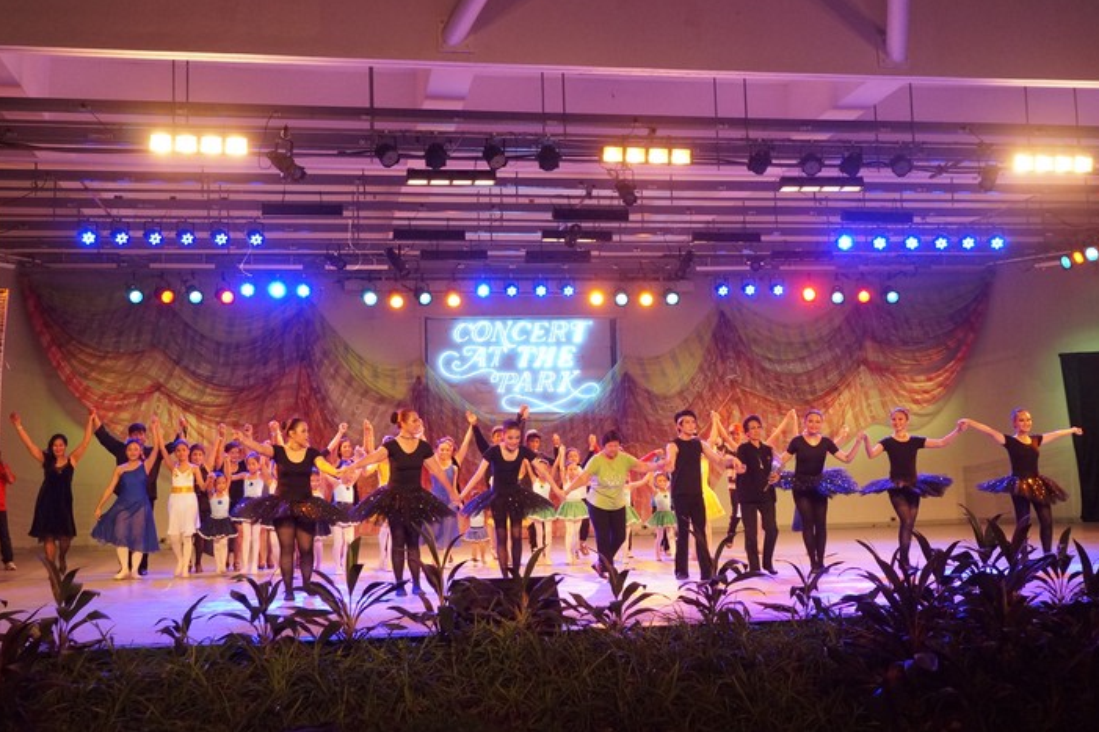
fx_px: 1221
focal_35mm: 40
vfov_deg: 33.4
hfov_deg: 48.5
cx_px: 557
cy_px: 359
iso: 1600
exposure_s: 1/100
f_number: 5.6
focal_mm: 26
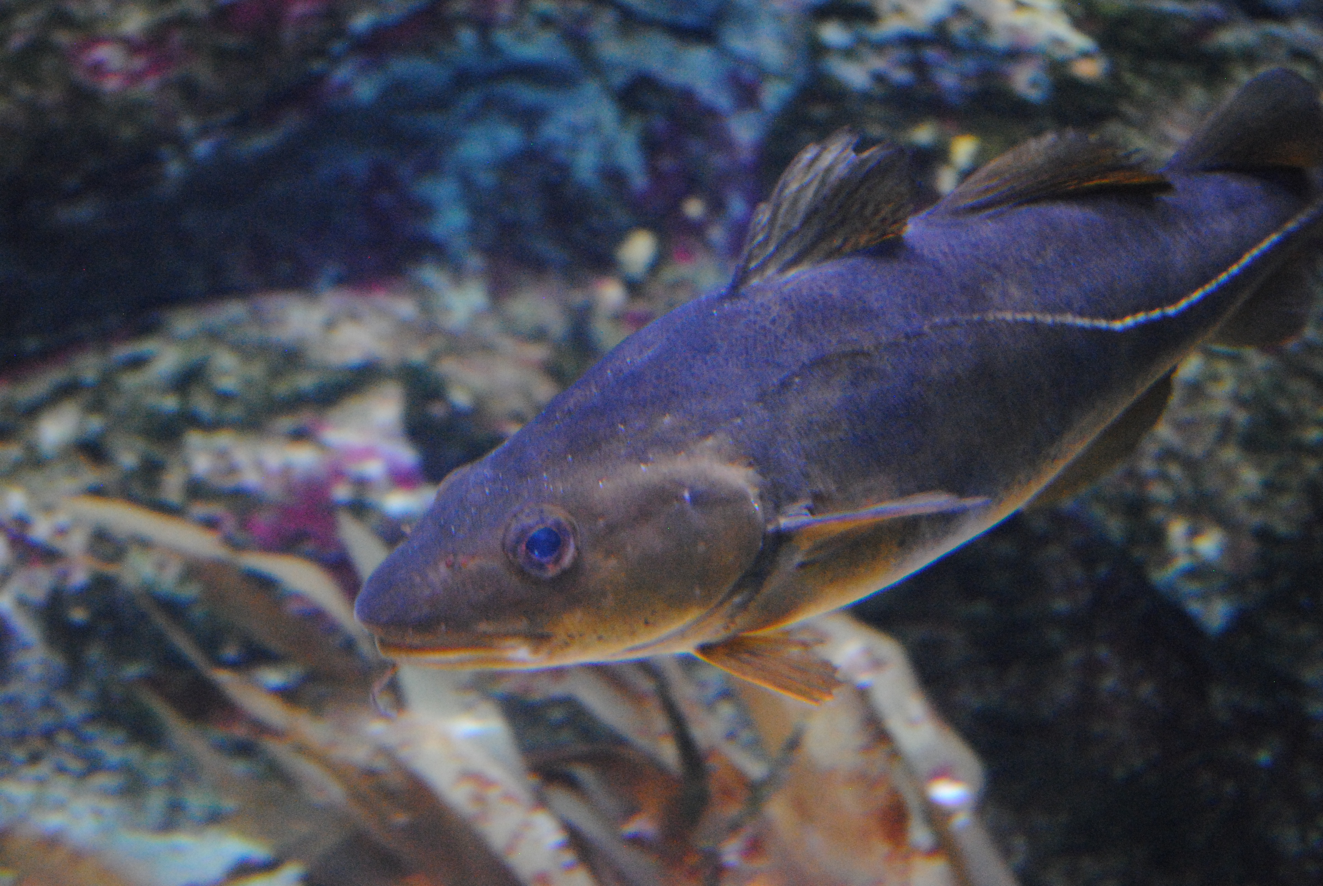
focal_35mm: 60
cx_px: 662
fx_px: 2208
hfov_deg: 33.4
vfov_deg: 22.7
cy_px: 443
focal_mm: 40
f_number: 5.3
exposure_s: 1/8
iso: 1600
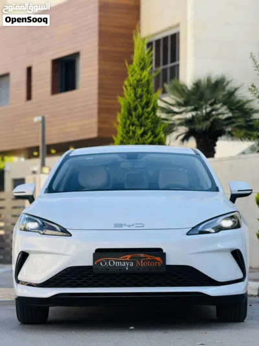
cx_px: 130
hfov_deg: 12.4
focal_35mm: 120
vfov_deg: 16.4
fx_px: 1197
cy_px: 173
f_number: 2.8
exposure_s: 1/680
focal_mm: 15.66
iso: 50
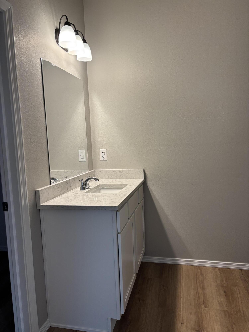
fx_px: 249
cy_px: 166
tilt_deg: -8.6
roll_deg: +0.4
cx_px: 124
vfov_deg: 67.3
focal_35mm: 26
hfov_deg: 53.1
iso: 125
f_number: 1.6
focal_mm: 5.96
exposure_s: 1/120
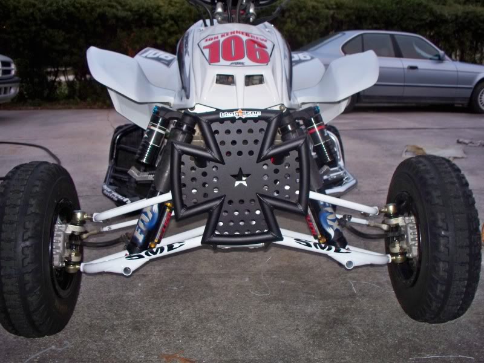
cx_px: 242
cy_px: 182
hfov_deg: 52.6
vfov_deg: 40.7
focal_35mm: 35
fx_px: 489
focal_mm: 7.54
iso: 200
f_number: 2.8
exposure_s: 1/30
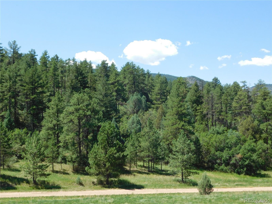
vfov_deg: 32.2
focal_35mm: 45
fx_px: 354
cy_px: 102
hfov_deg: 42.1
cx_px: 136
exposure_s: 1/640
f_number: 3.7
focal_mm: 8
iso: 125
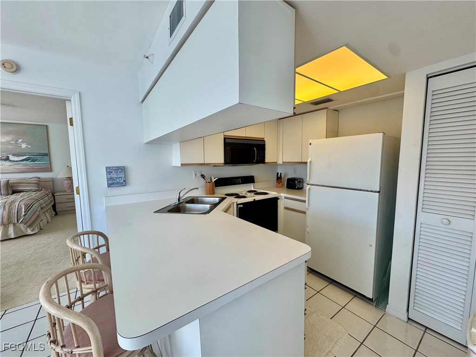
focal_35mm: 14
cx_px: 238
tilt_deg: -6.2
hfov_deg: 102.1
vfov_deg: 85.7
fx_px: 193
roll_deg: +0.0
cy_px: 178
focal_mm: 2.22
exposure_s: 1/120
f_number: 2.2
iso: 64
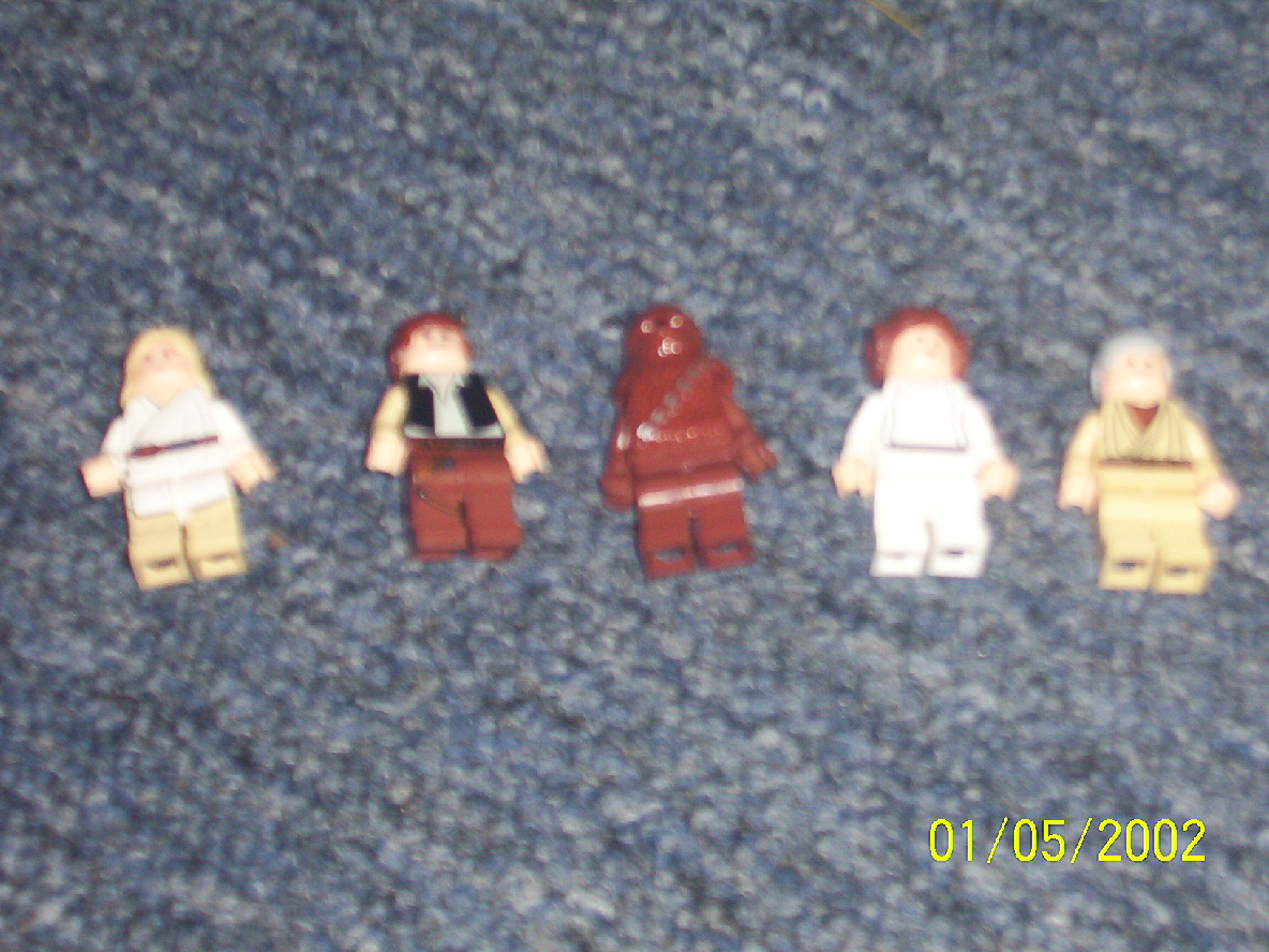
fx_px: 3373
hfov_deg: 21.3
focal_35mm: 92
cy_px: 476
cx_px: 634
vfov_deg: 16.1
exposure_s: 1/72.2
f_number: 4.33
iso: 140
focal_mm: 14.19
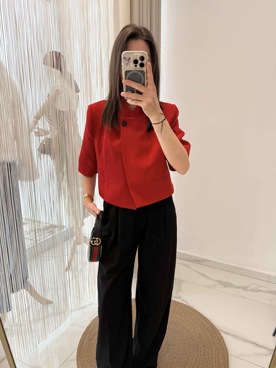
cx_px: 138
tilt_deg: -35.4
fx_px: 255
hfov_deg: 56.8
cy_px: 184
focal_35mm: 24
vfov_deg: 71.6
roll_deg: -0.1
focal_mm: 6.76
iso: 125
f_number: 1.78
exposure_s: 1/121
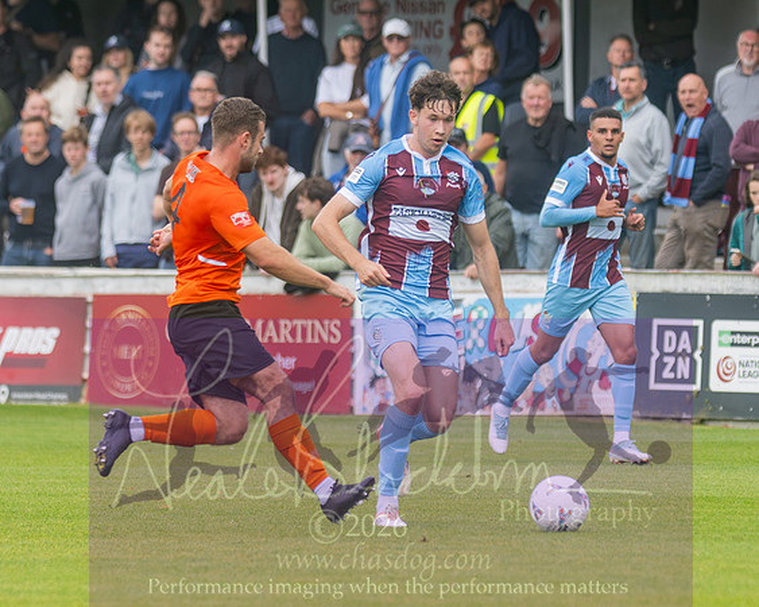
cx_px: 376
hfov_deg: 3.2
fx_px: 13574
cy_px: 318
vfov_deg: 2.6
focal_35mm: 604
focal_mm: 195
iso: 320
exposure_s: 1/1250
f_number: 2.8
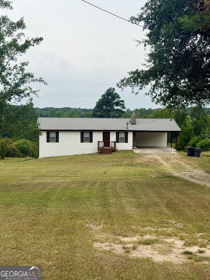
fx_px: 388
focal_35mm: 48
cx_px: 105
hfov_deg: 30.3
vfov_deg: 39.7
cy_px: 140
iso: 64
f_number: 1.78
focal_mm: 6.76
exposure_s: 1/2088
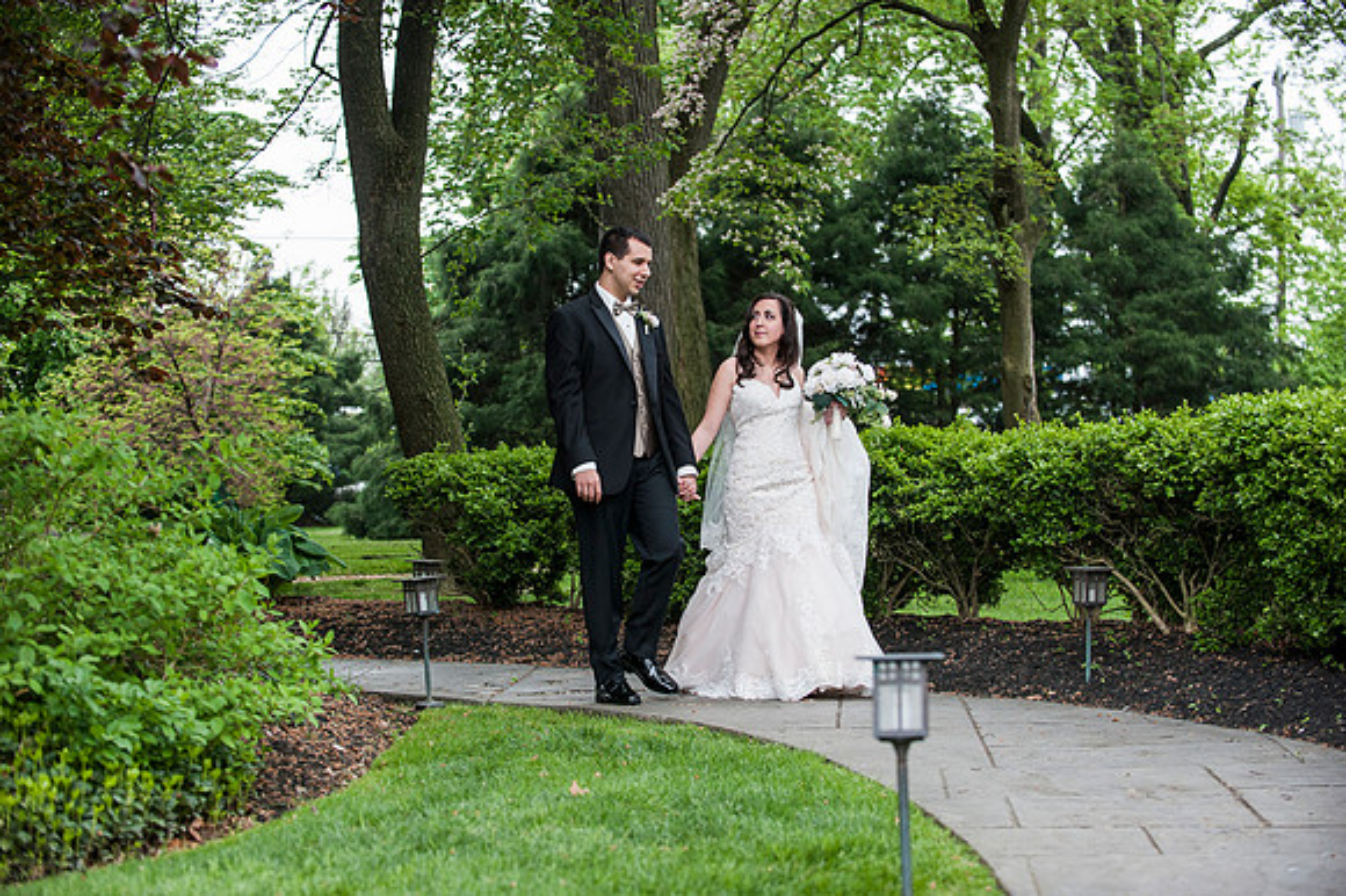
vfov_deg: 19.4
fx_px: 2616
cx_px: 673
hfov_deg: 28.9
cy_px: 448
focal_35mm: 70
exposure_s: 1/2000
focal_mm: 70
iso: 800
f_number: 4
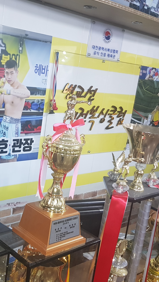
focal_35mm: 43
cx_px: 37
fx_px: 322
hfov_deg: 27.3
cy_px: 145
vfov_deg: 47.4
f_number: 1.7
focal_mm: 4.3
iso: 200
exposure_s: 1/30
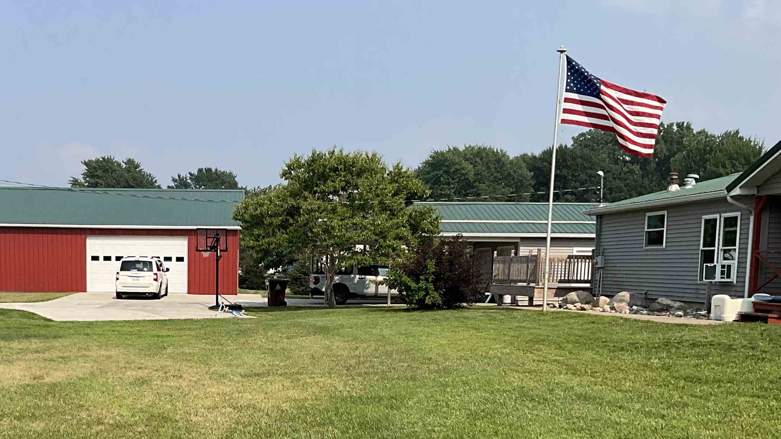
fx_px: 953
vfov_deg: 25.4
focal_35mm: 46
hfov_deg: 43.5
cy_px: 374
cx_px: 217
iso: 25
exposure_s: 1/1848
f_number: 1.8
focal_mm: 3
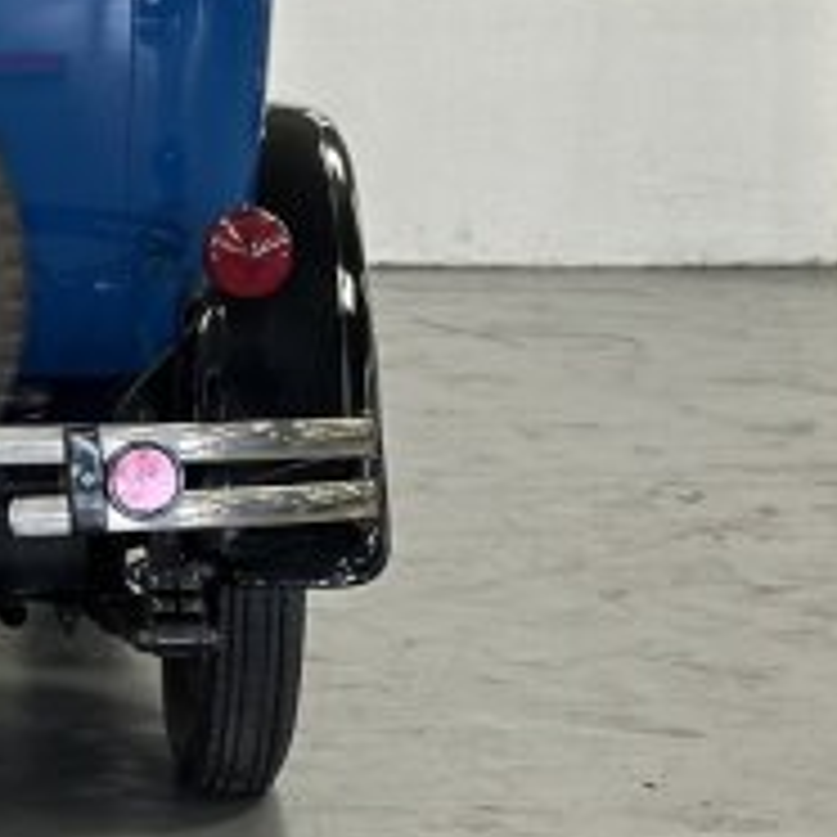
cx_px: -158
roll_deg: -0.9
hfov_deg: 11.7
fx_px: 3994
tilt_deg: -7.0
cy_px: 225
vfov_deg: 11.9
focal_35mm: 146
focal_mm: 6.86
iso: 250
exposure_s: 1/60
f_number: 1.78
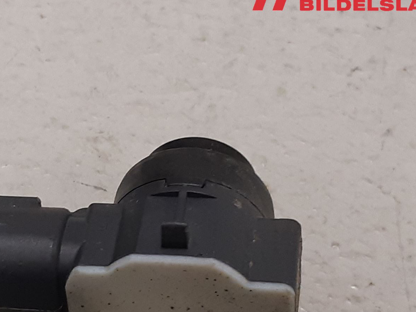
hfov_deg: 41.0
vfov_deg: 31.8
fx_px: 541
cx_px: 108
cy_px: 221
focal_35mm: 45
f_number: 1.7
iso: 160
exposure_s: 1/50
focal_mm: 3.93
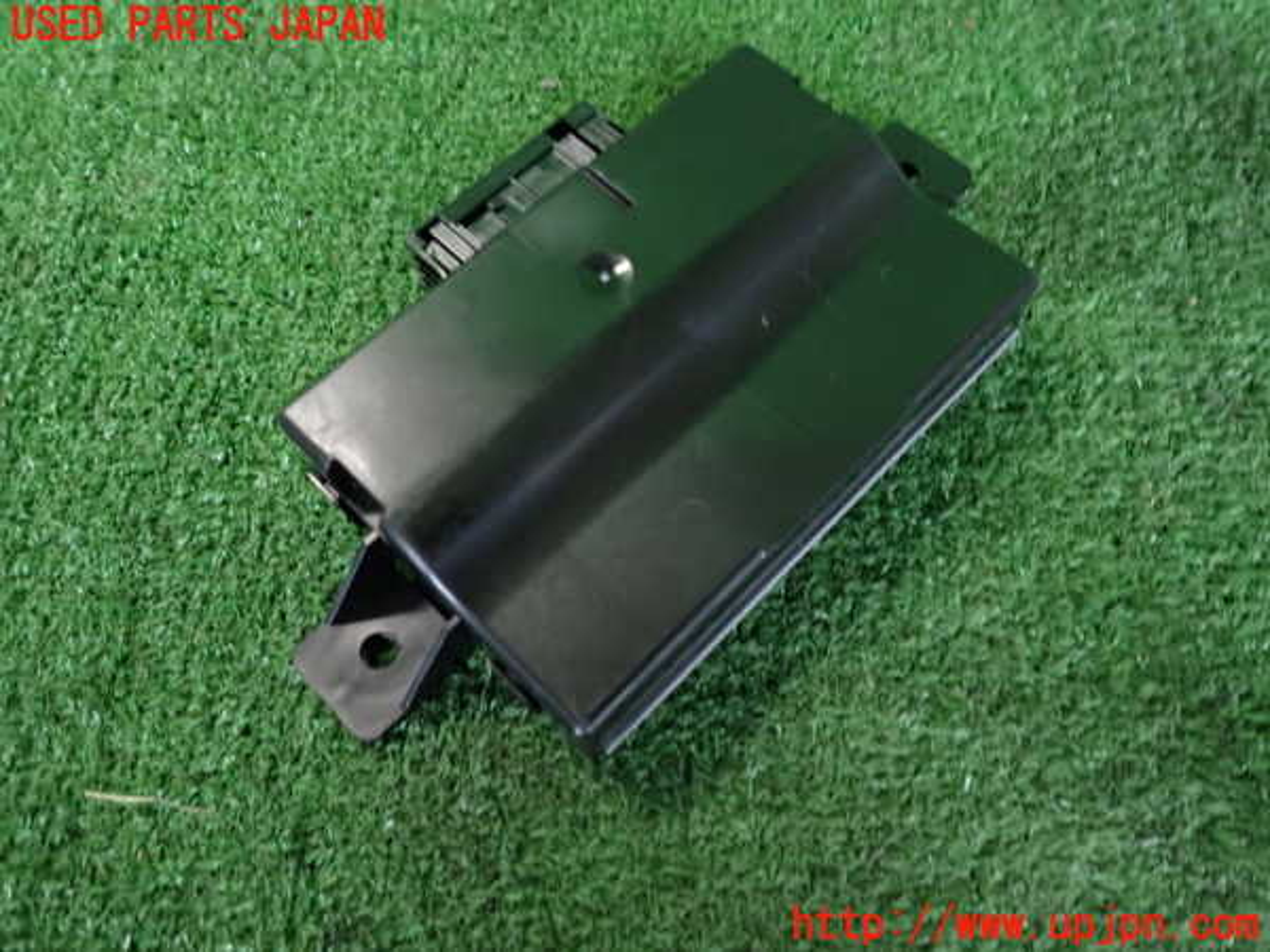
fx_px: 917
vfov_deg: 54.9
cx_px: 635
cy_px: 476
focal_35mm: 25
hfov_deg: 69.4
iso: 320
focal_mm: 4.5
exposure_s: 1/30
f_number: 2
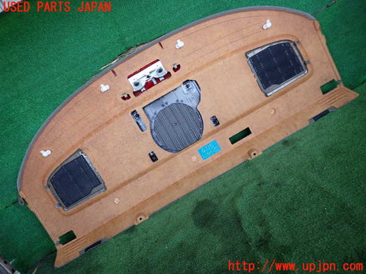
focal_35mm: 25
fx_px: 264
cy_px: 137
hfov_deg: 69.4
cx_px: 183
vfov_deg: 54.9
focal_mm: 4.5
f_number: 2
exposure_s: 1/125
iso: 125
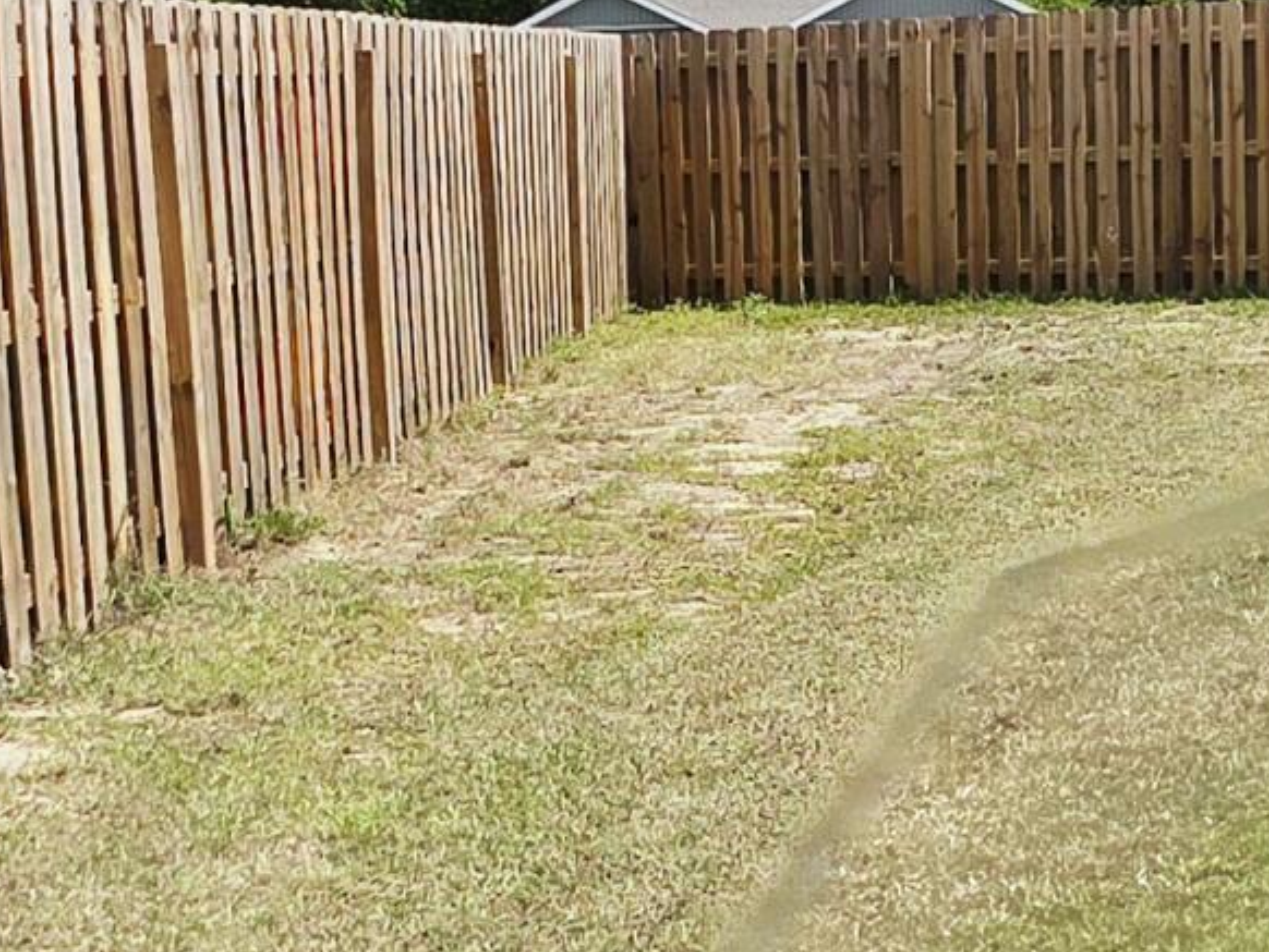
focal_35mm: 67
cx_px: 977
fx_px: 2457
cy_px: 481
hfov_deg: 28.5
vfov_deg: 21.9
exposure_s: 1/2500
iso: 40
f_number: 1.9
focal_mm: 2.2
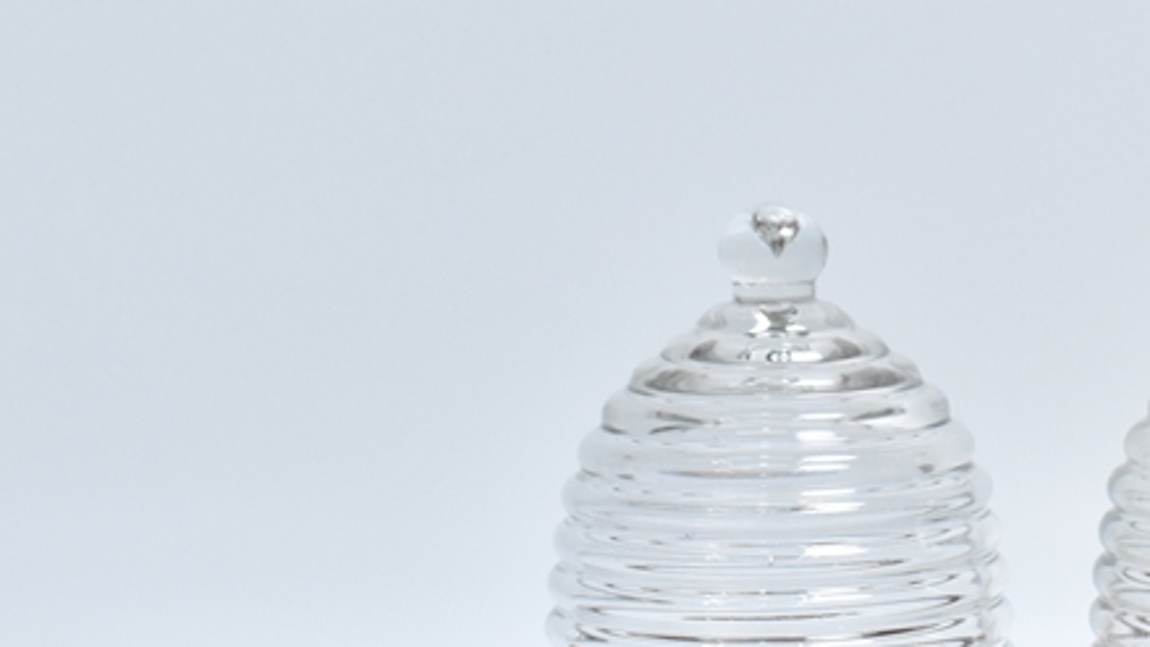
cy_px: 371
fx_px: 3354
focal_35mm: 110
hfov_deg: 18.8
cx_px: 1197
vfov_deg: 11.0
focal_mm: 30
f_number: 10
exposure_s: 1/125
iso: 1600
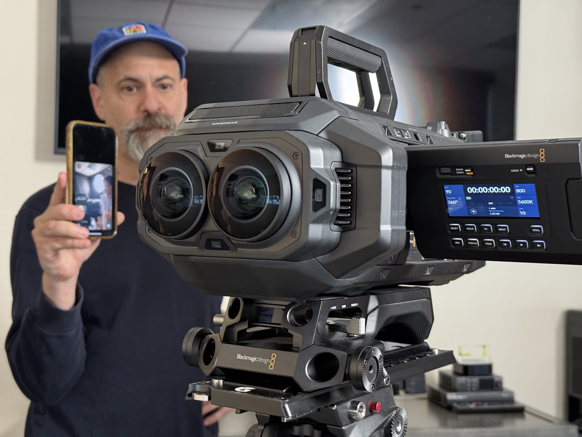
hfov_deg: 39.7
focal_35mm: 48
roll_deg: -1.5
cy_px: 218
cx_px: 291
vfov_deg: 30.3
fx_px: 807
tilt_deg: +1.7
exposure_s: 1/40
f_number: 1.78
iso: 320
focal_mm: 6.76
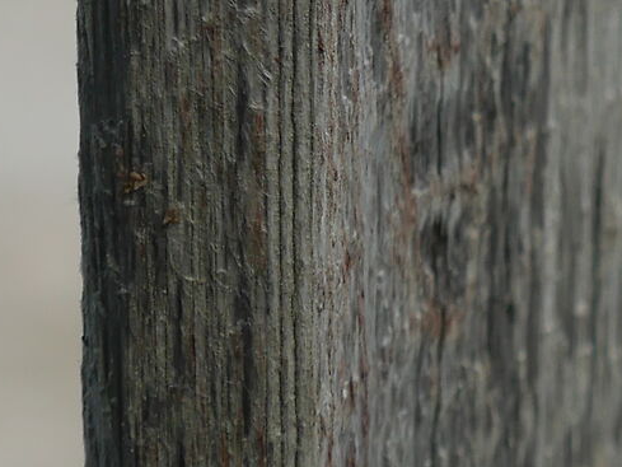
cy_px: -584
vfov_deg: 3.3
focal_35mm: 442
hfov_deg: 4.5
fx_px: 7944
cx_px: 349
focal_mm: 45
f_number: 5
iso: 200
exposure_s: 1/320
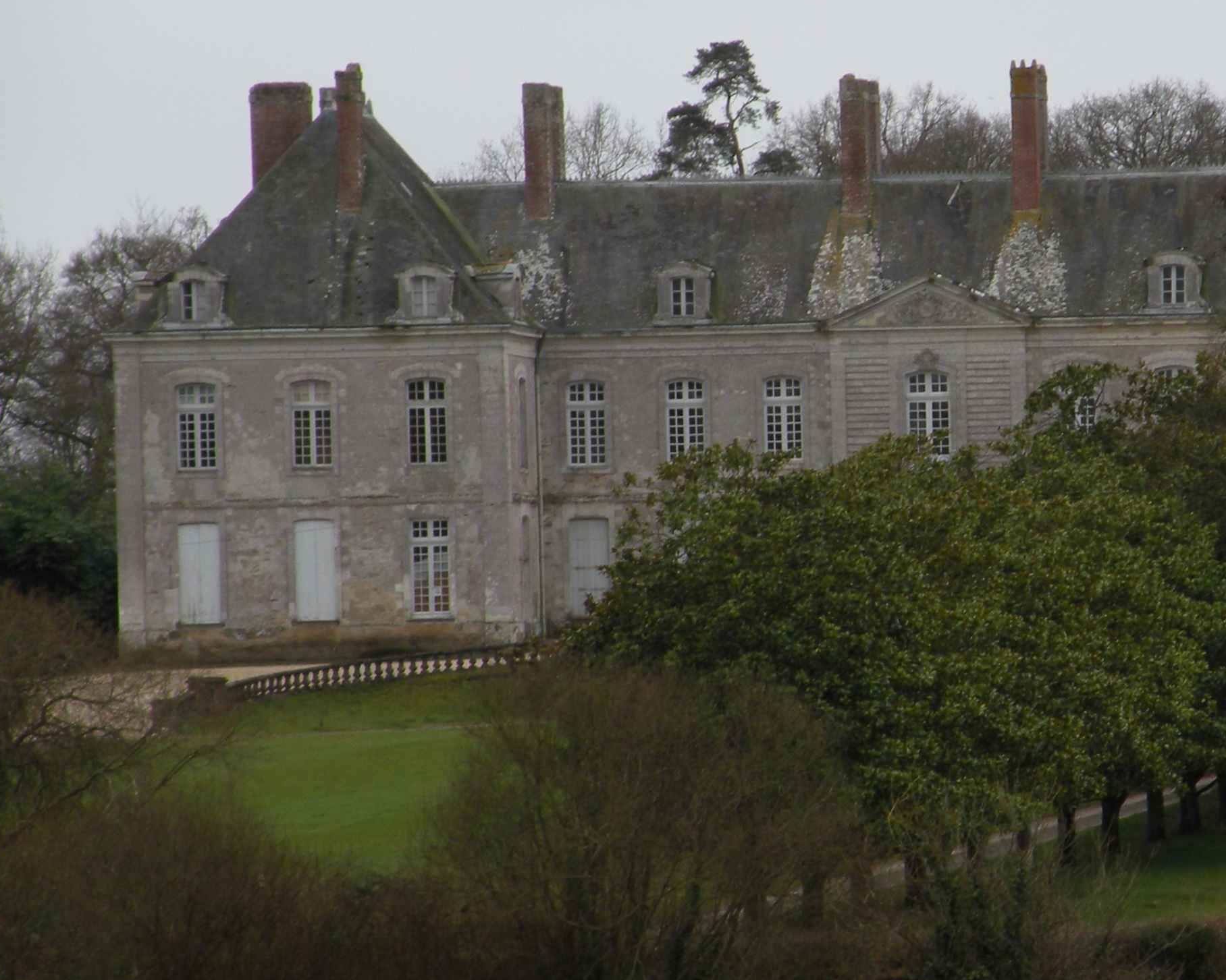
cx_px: 1064
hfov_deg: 4.5
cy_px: 517
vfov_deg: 3.6
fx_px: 15531
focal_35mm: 428
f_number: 4.5
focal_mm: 43.1
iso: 64
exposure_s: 1/132
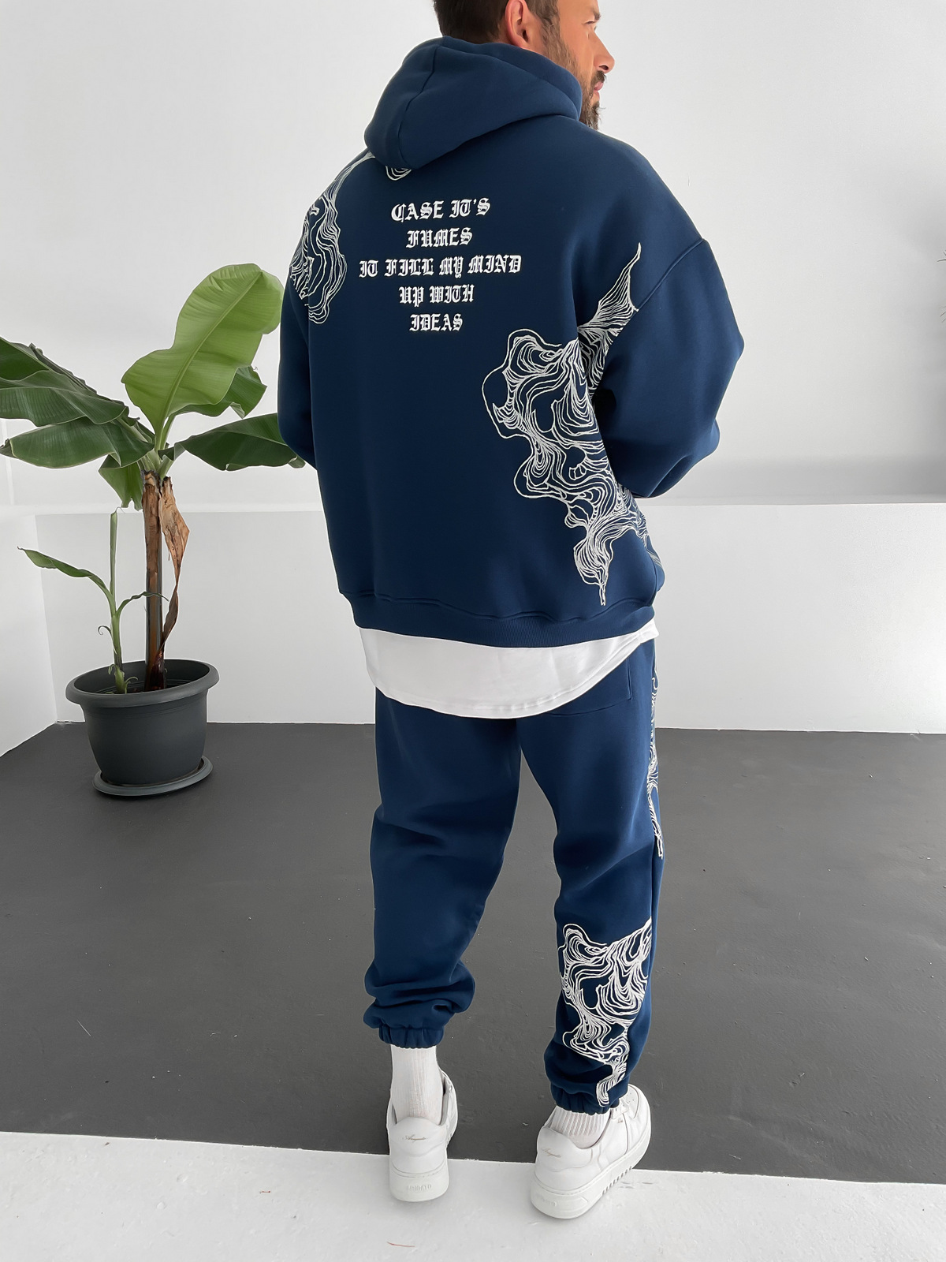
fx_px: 1057
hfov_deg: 48.2
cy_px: 631
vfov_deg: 61.7
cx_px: 473
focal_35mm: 29
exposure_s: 1/125
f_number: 1.8
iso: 16
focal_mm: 3
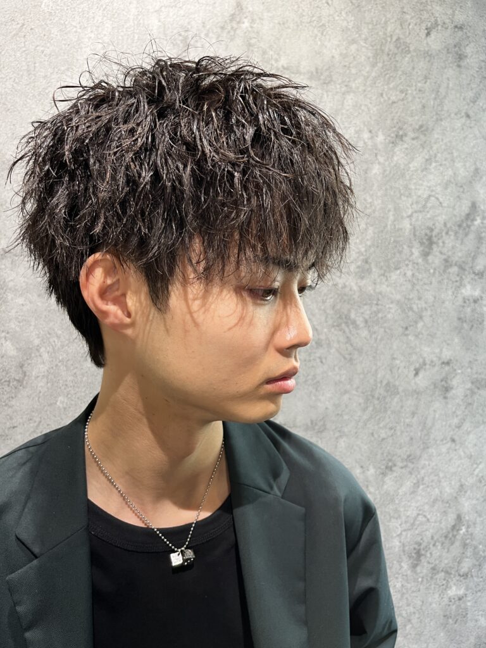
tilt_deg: -5.1
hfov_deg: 53.1
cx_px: 243
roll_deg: +0.1
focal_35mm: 26
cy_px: 324
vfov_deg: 67.3
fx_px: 487
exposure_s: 1/77
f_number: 1.6
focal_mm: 5.1
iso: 125
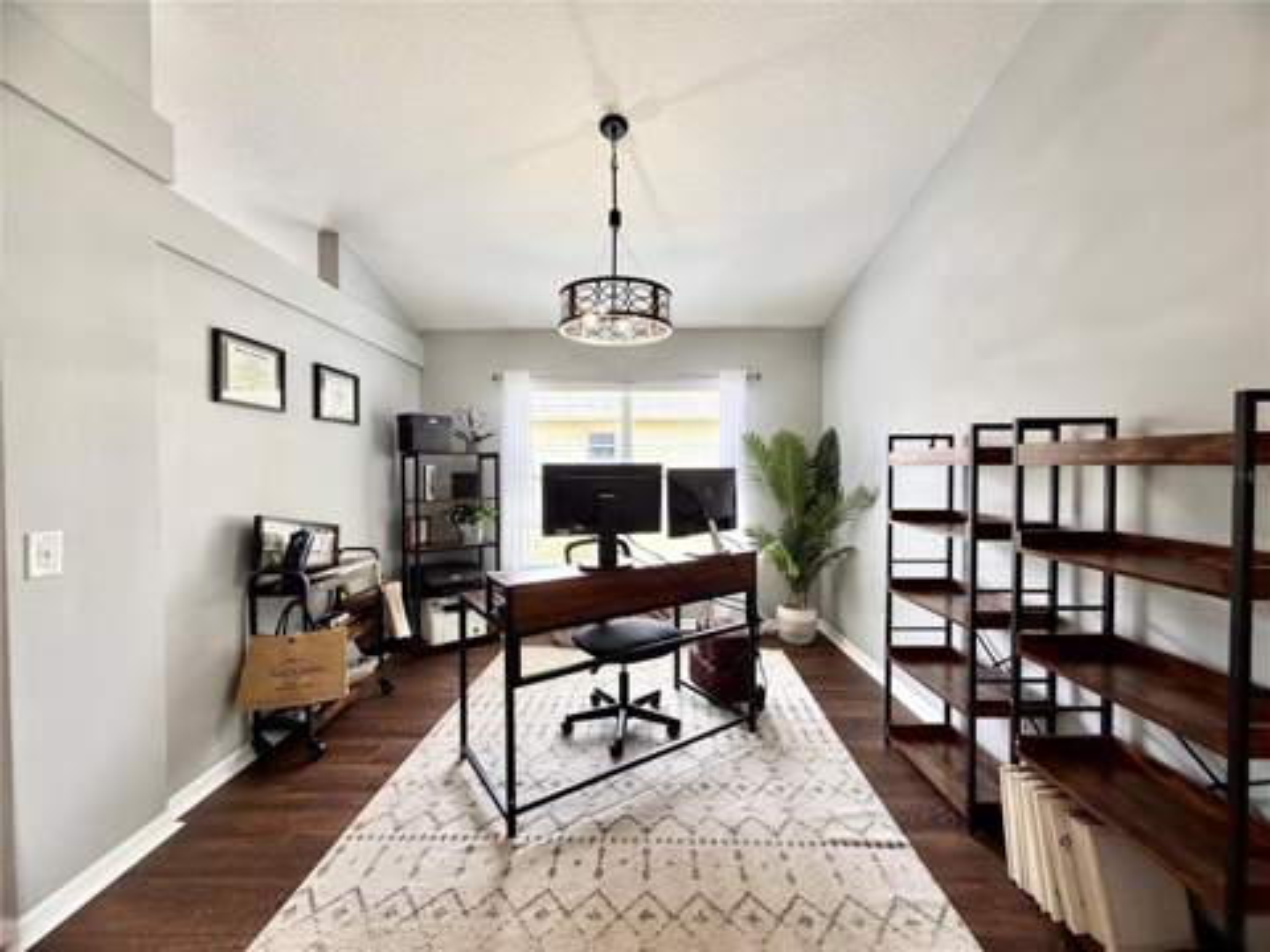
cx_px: 635
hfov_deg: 102.1
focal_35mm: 14
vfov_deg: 85.7
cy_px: 476
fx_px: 514
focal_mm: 2.22
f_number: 2.2
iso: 250
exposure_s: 1/120
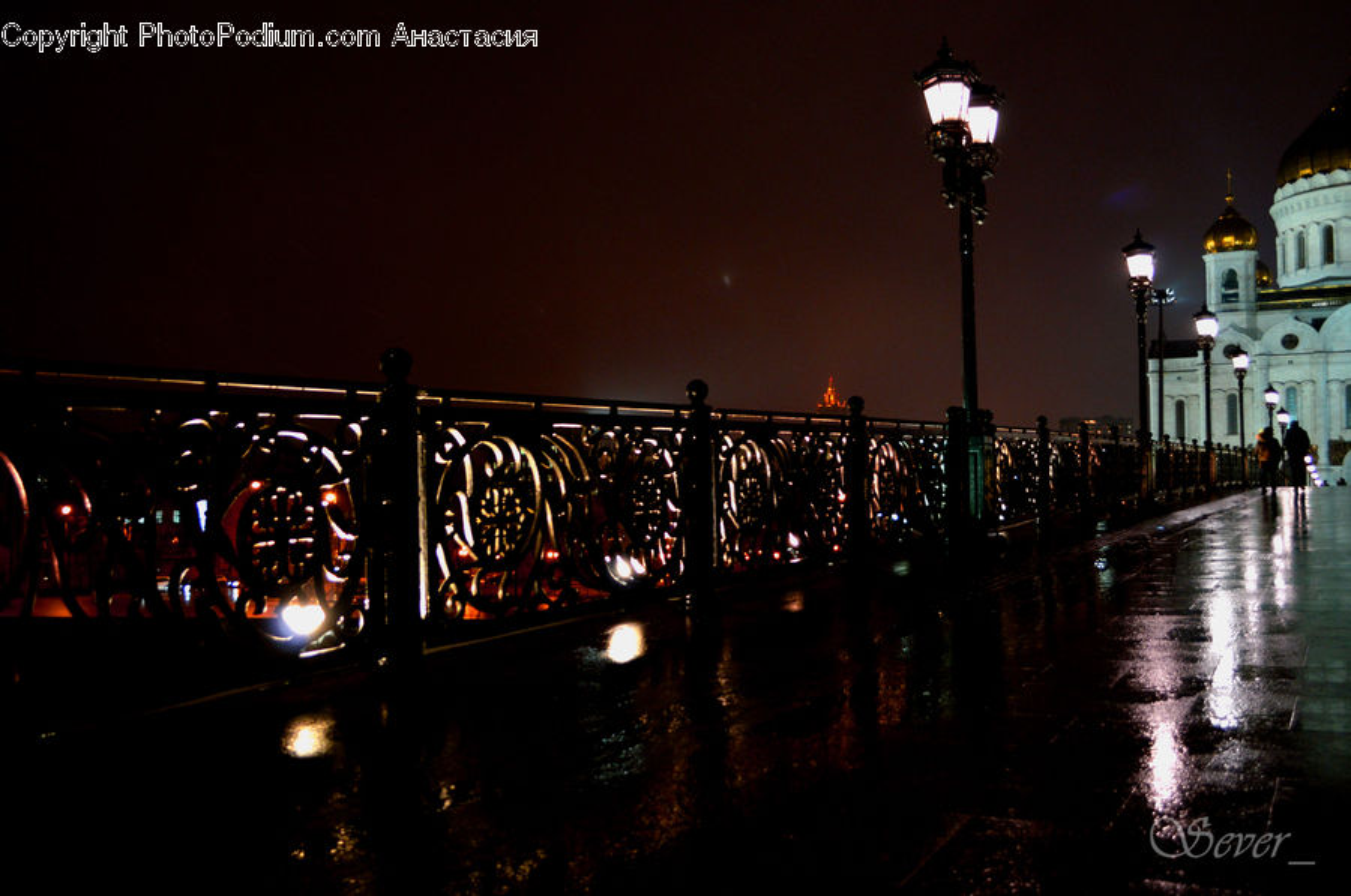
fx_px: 1124
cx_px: 676
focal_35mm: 30
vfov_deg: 43.5
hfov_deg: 62.0
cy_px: 448
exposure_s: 1/15
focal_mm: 20
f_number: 3.8
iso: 560
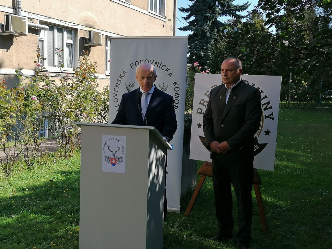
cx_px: 166
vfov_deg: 32.2
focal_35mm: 45
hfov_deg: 42.1
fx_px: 432
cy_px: 124
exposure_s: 1/685
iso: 50
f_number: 1.8
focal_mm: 4.75
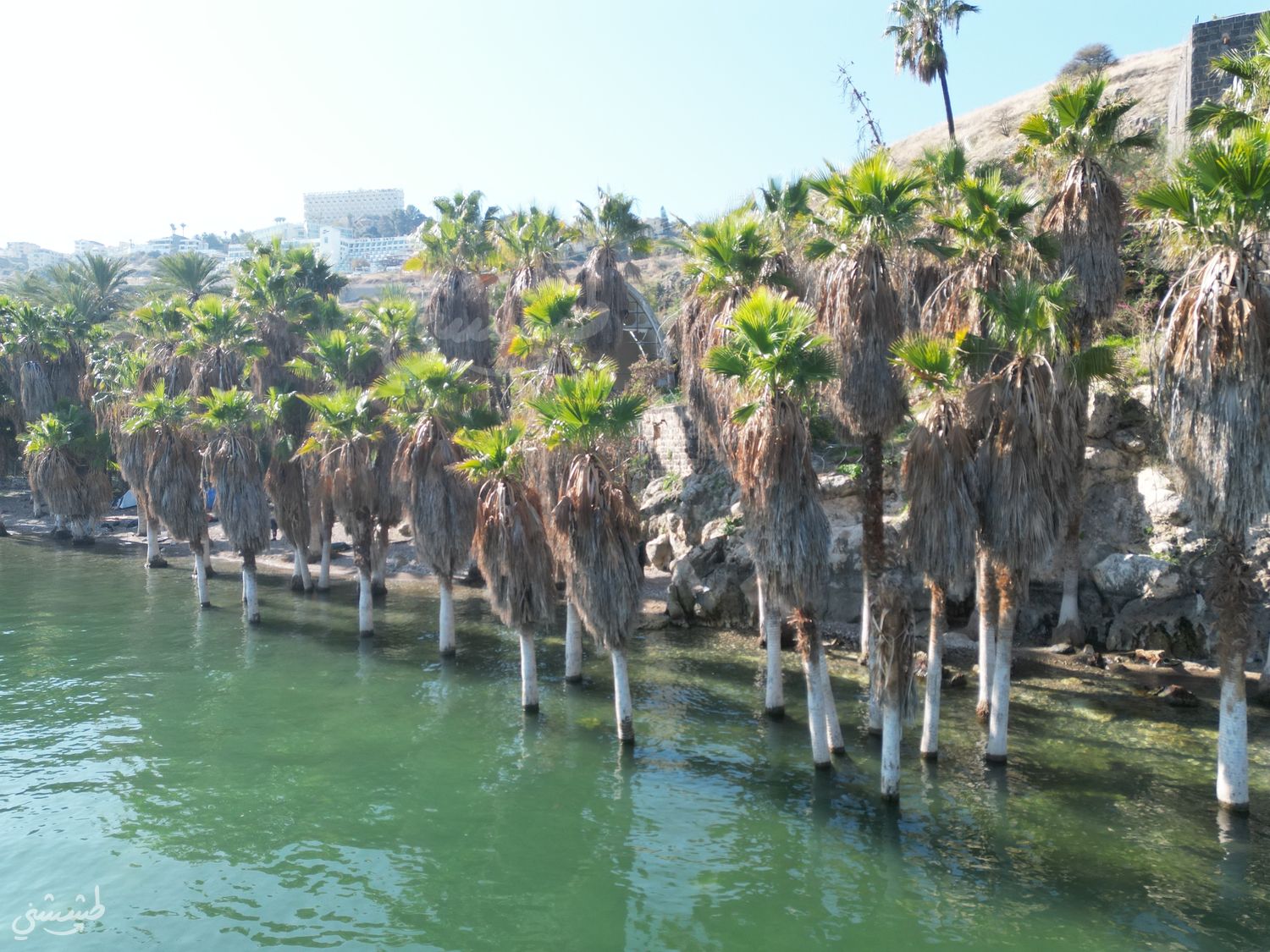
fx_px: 881
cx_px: 635
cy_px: 476
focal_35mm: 24
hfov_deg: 71.6
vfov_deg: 56.8
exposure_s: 1/1250
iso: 200
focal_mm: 6.72
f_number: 1.7
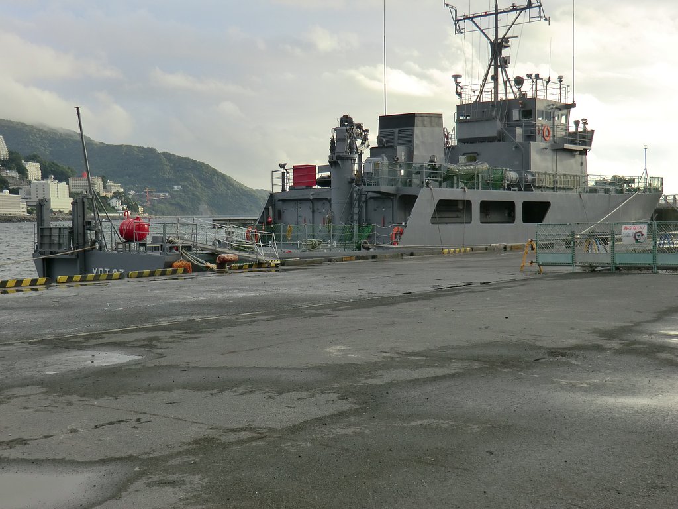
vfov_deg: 30.9
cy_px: 254
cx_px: 339
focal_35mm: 47
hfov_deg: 40.4
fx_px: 921
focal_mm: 8.4
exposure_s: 1/160
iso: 64
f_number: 4
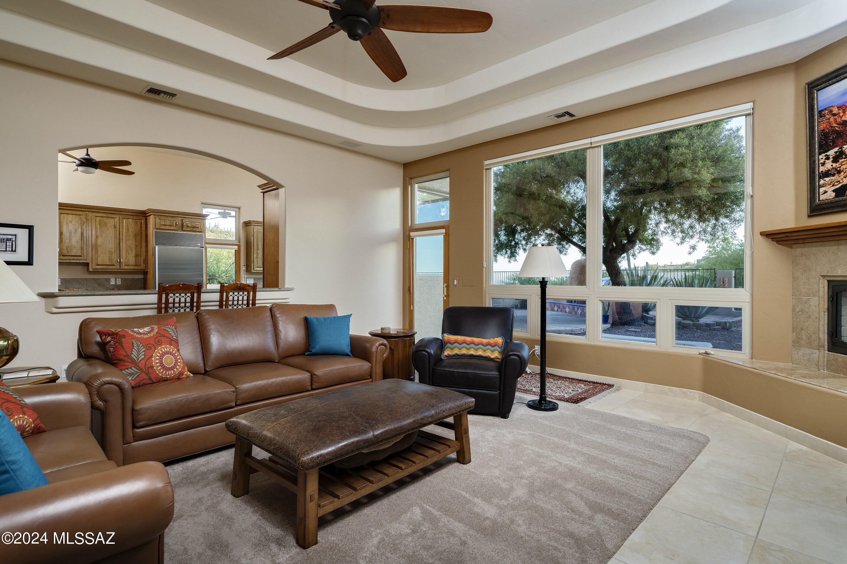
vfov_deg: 67.4
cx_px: 424
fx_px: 423
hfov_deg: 90.0
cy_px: 282
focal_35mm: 18
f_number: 7.1
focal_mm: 18
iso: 200
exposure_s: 1/25
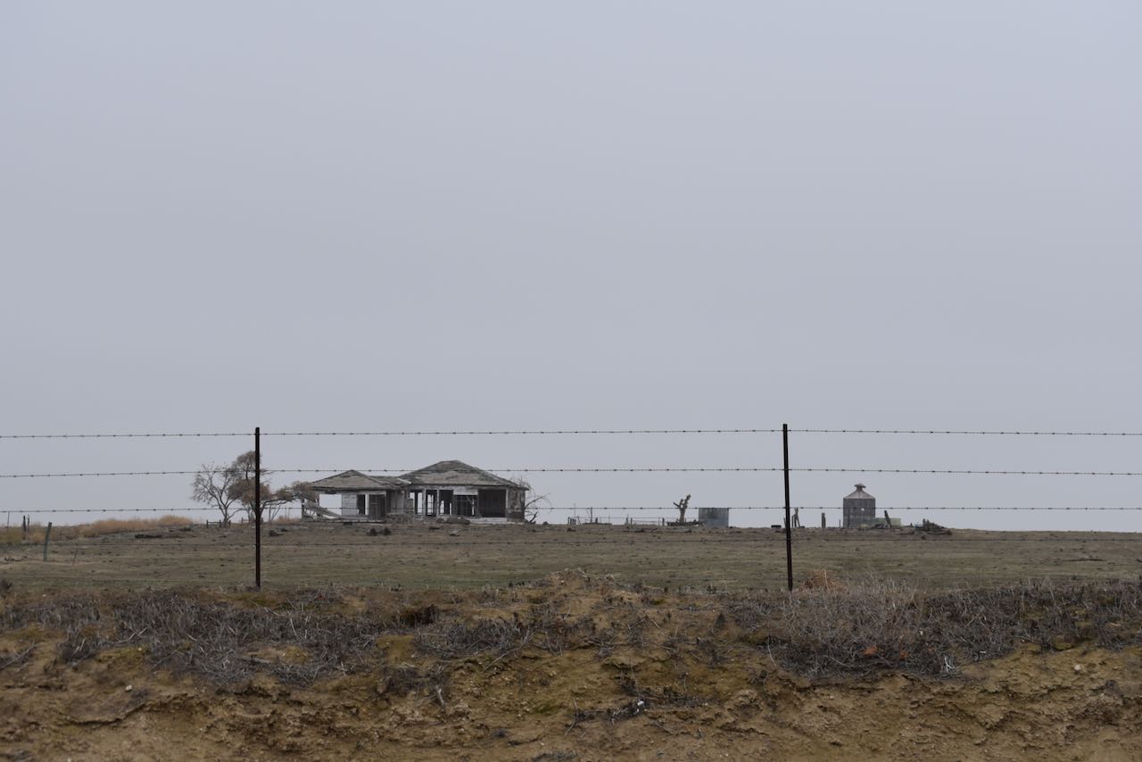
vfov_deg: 16.6
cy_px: 381
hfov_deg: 24.6
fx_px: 2618
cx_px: 571
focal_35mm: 82
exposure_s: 1/320
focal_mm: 55
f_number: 9
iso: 200
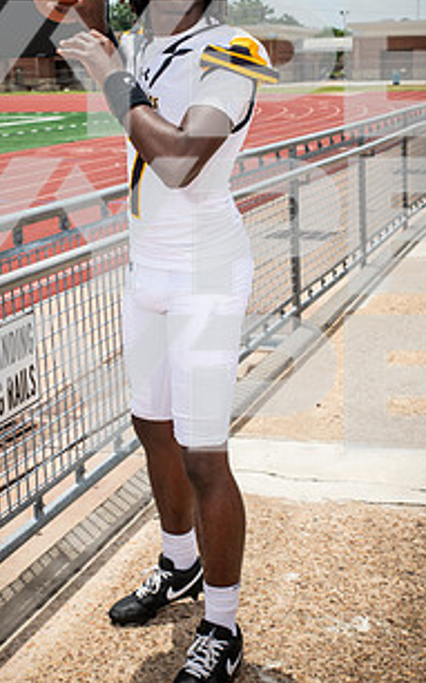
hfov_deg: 22.7
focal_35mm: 57
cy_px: 228
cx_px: 167
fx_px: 1060
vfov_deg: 35.3
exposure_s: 1/500
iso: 100
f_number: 7.1
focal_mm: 38
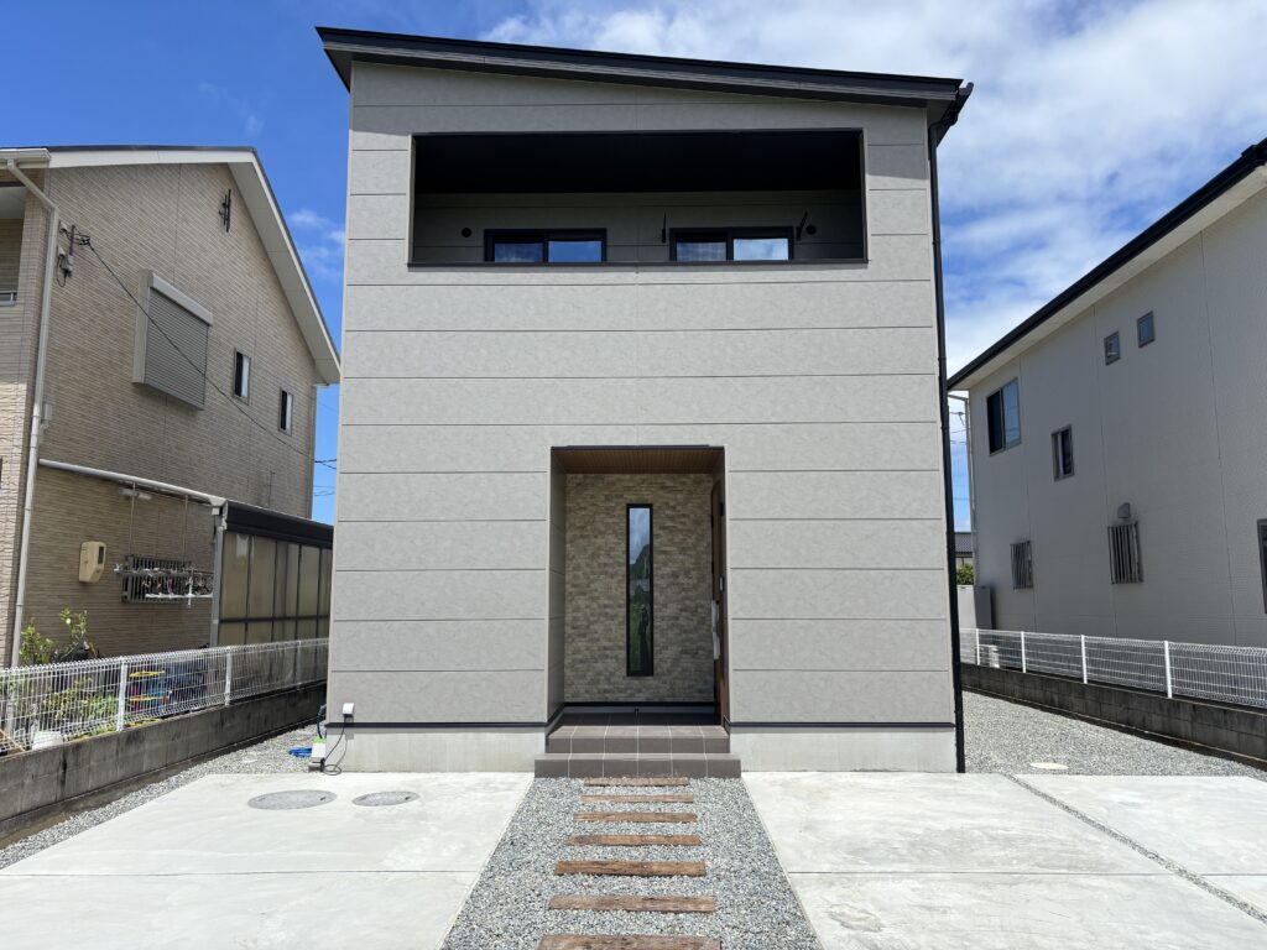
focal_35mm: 26
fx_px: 952
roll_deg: +0.6
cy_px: 475
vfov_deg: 53.1
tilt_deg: +9.4
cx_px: 634
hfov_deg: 67.3
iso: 50
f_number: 1.6
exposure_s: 1/4854
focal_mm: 5.96
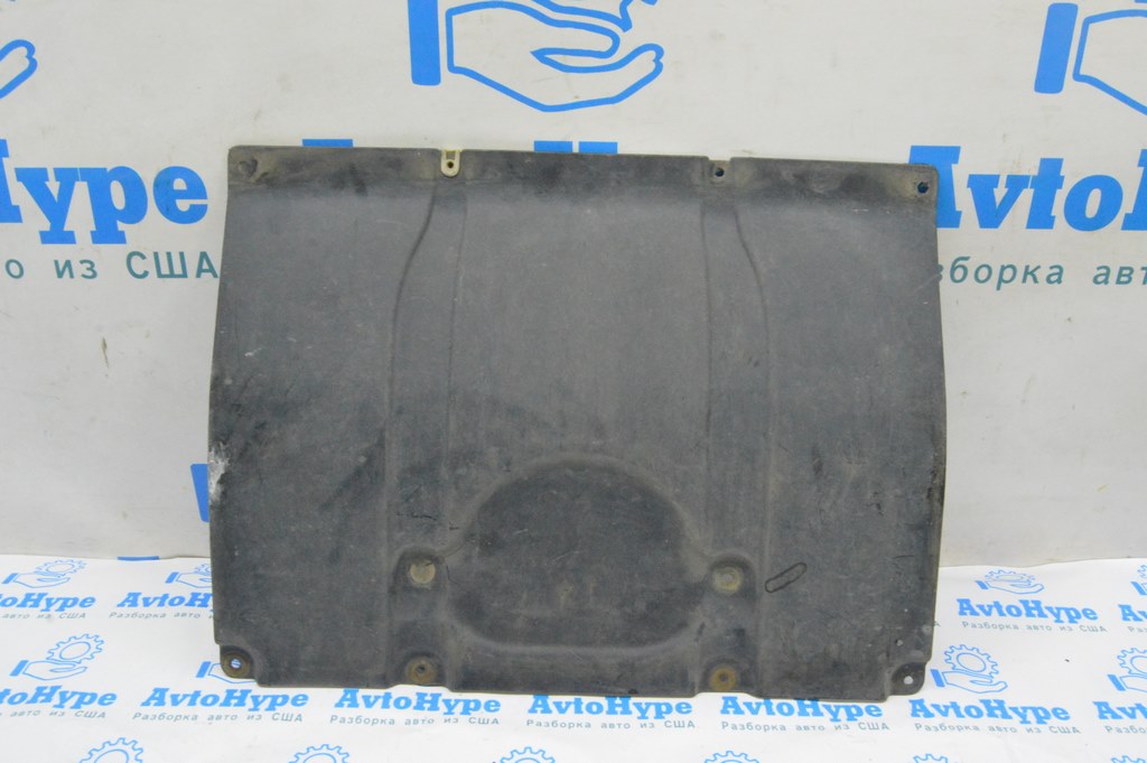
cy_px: 382
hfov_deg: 62.0
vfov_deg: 43.5
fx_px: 955
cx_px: 574
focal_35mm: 30
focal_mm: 20
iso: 6400
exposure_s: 1/15
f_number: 20
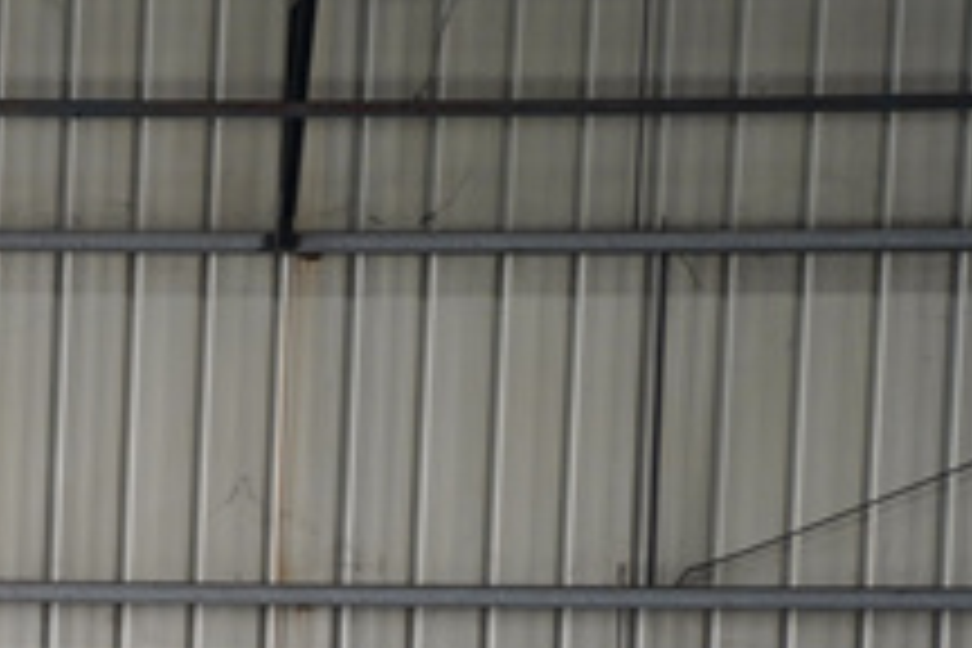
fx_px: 5508
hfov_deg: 9.7
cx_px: -596
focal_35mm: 204
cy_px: 1089
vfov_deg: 6.6
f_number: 4
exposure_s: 1/160
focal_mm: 55
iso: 800
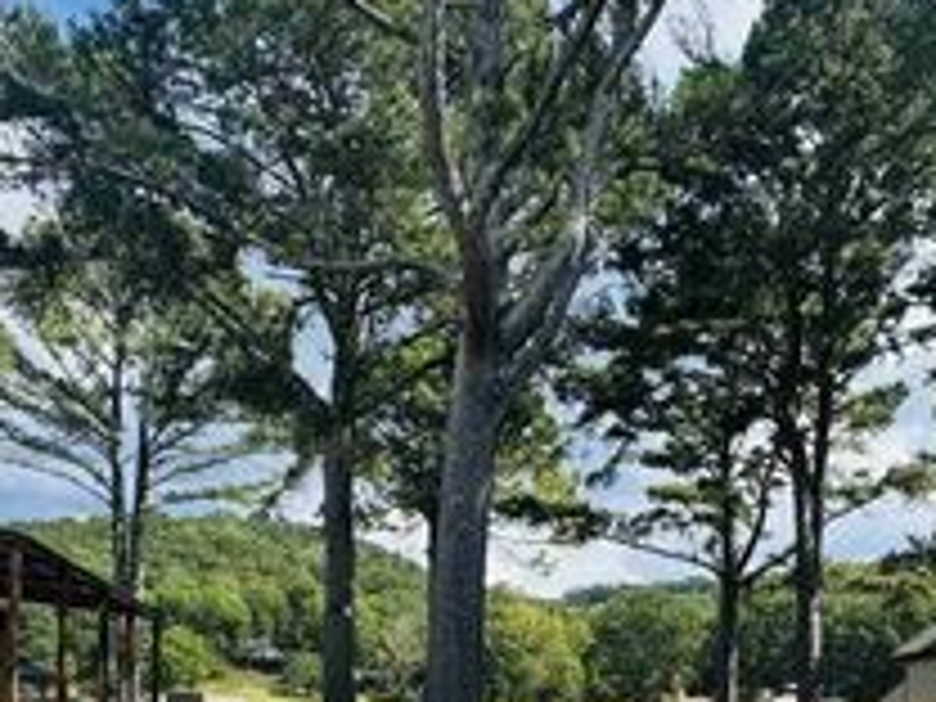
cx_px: 608
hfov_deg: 43.4
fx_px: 1163
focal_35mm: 43
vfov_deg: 30.7
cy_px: 734
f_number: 2.2
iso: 50
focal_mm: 2.22
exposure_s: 1/956
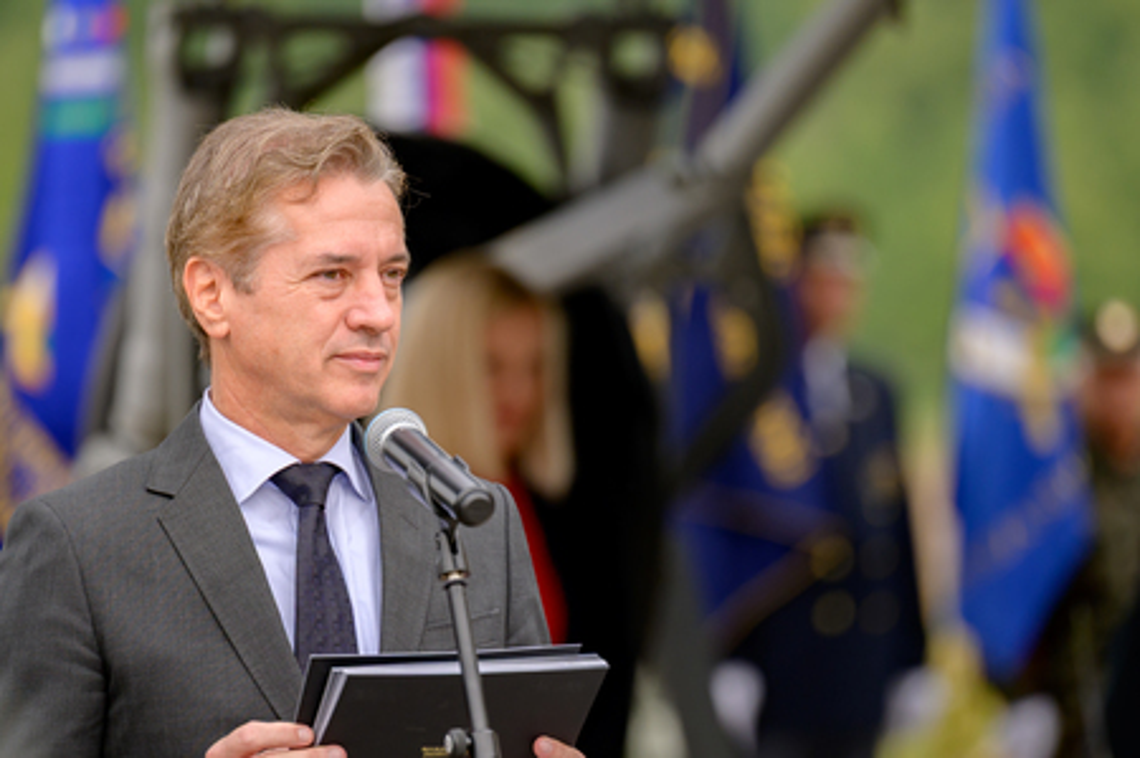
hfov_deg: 6.9
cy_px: 379
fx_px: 9490
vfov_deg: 4.6
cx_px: 570
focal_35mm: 300
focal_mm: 200
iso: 250
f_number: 2.8
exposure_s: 1/2000
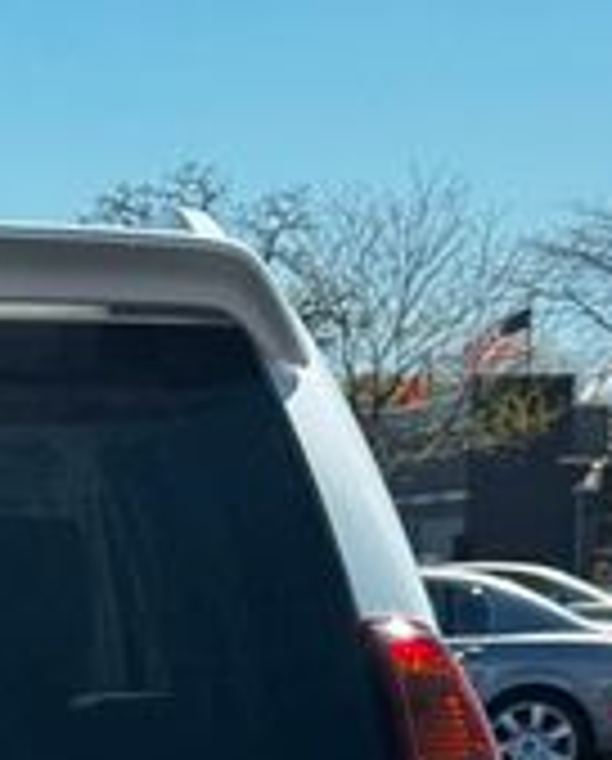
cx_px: -472
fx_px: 3993
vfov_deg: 10.6
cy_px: 1007
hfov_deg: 8.4
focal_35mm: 177
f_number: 1.78
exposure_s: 1/3096
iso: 64
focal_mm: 6.76
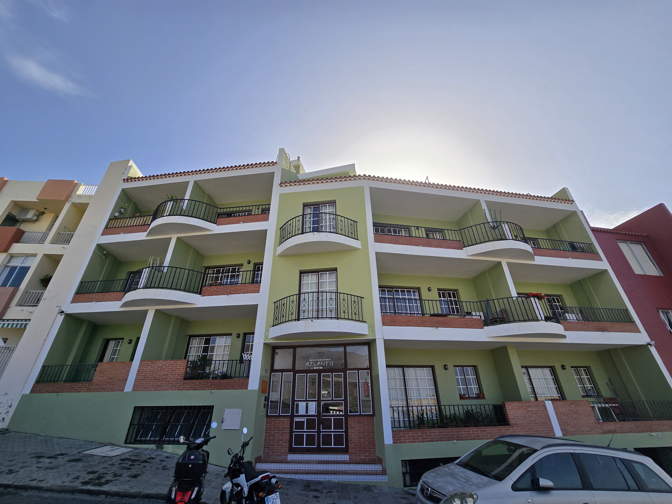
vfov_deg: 89.9
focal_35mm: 13
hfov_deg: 106.2
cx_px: 336
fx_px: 252
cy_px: 252
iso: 50
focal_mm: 2.2
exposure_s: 1/2790
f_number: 2.2
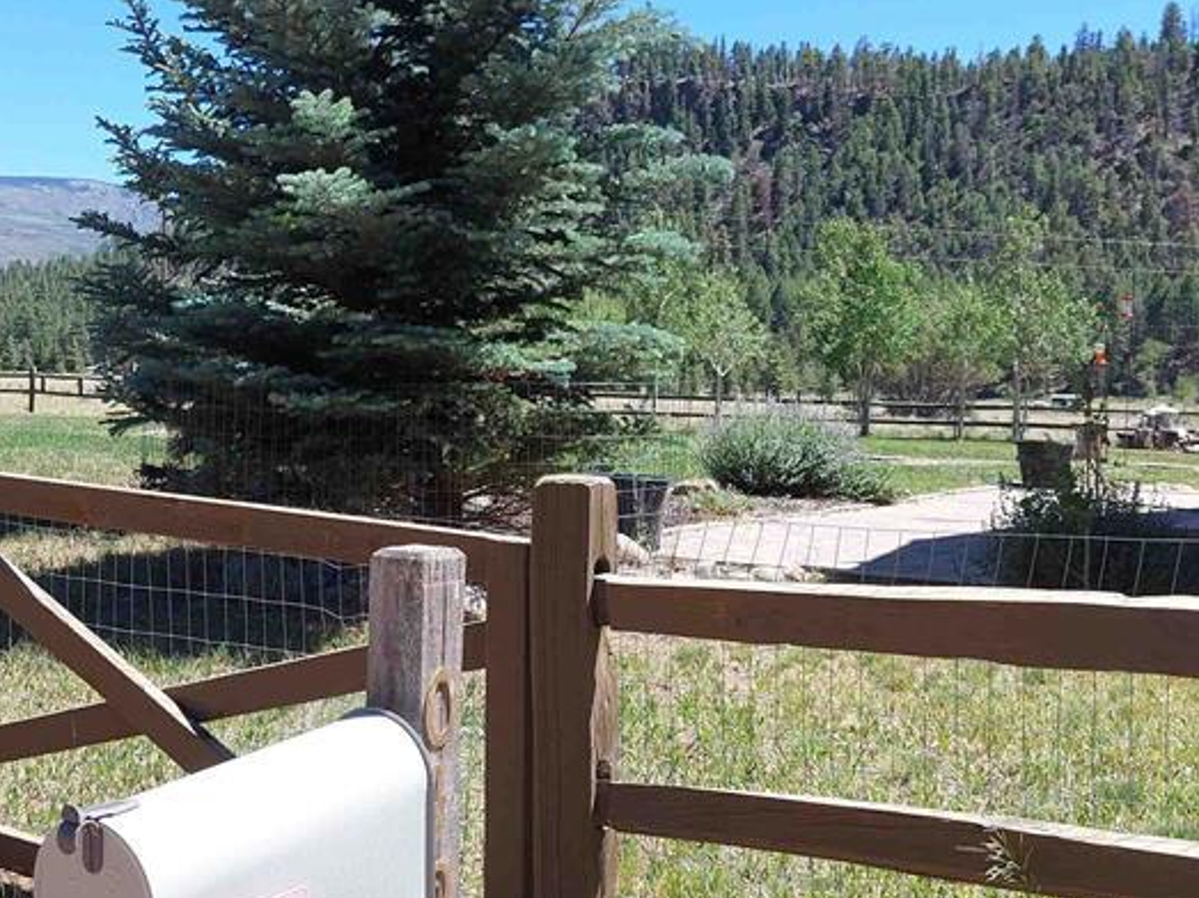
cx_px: 436
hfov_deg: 40.1
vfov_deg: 30.9
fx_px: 1628
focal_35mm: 47
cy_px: 435
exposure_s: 1/809
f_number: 1.8
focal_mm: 5.23
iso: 40
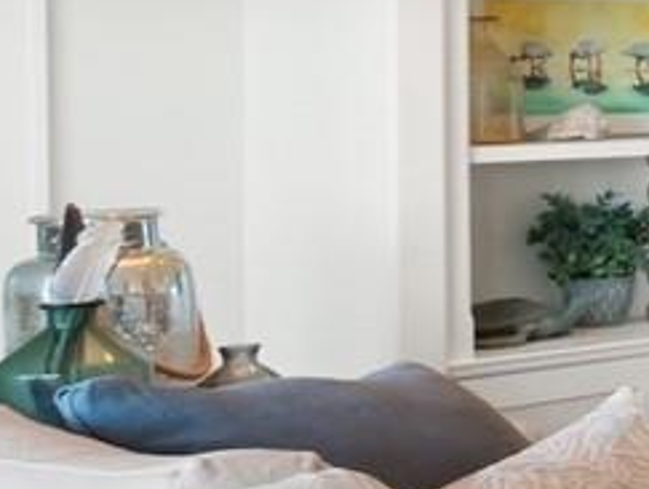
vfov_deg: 16.0
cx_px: 2107
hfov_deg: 10.5
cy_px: 75
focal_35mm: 92
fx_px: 1727
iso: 200
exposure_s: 1/4
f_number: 7.1
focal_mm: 7
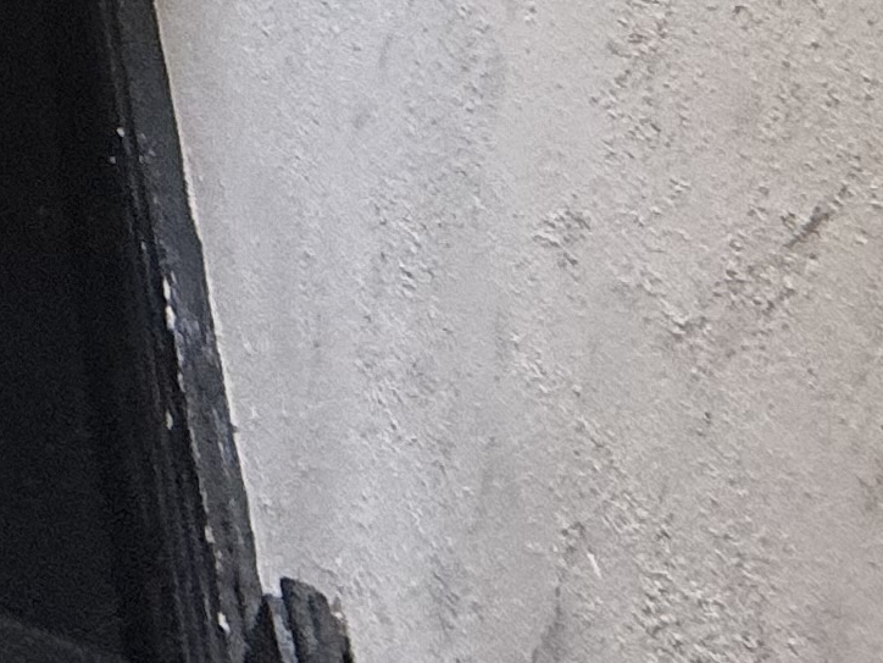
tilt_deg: -14.6
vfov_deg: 12.1
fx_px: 1990
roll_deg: +3.9
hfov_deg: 14.1
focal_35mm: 78
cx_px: -1359
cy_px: -1182
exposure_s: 1/99
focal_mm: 2.22
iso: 64
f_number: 2.2
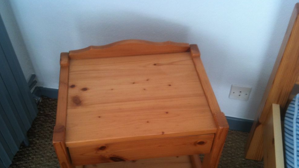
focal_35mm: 39
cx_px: 151
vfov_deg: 30.2
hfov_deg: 51.6
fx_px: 309
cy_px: 111
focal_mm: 3.85
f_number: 2.8
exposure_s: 1/20
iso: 64
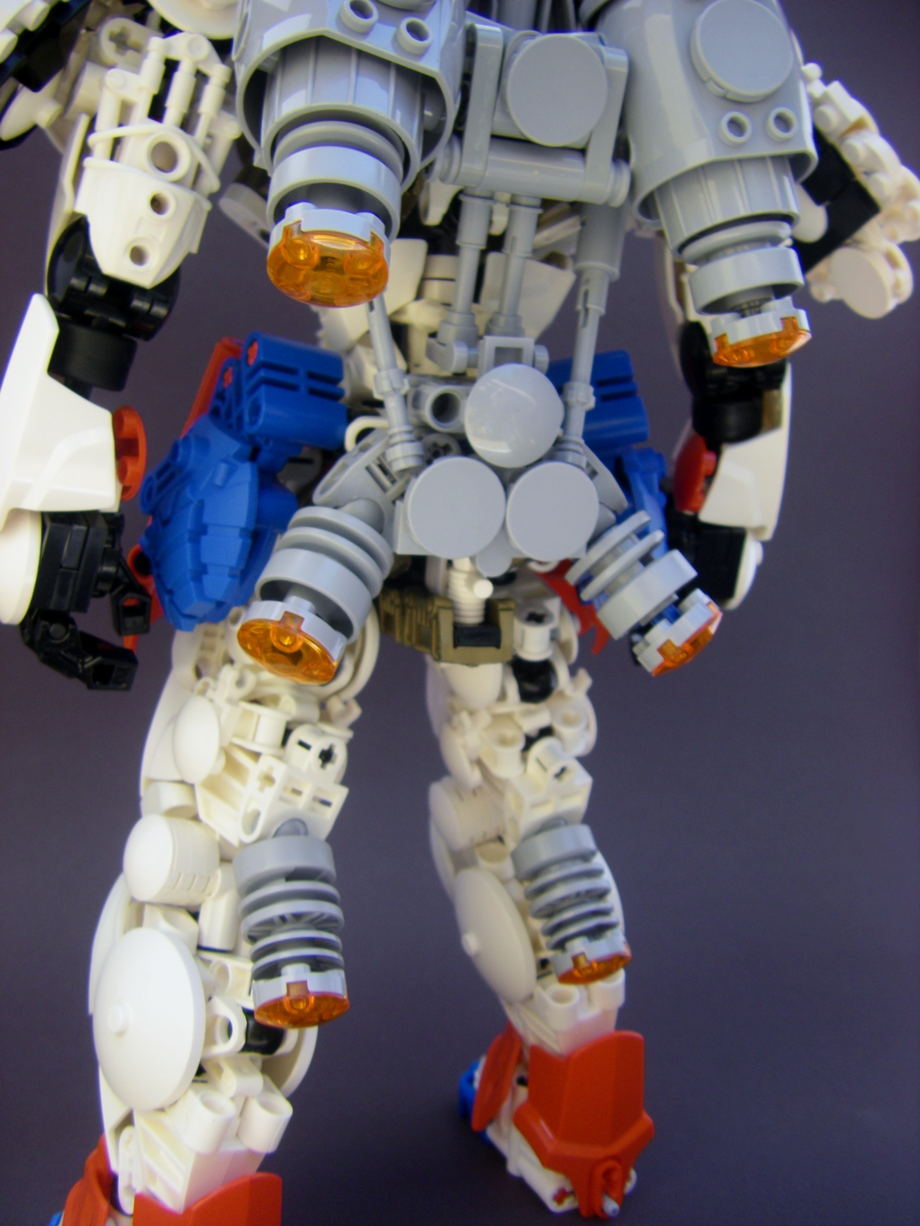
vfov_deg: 49.0
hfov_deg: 37.7
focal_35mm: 38
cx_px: 460
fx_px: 1347
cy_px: 613
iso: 64
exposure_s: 1/100
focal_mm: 6.3
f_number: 3.5
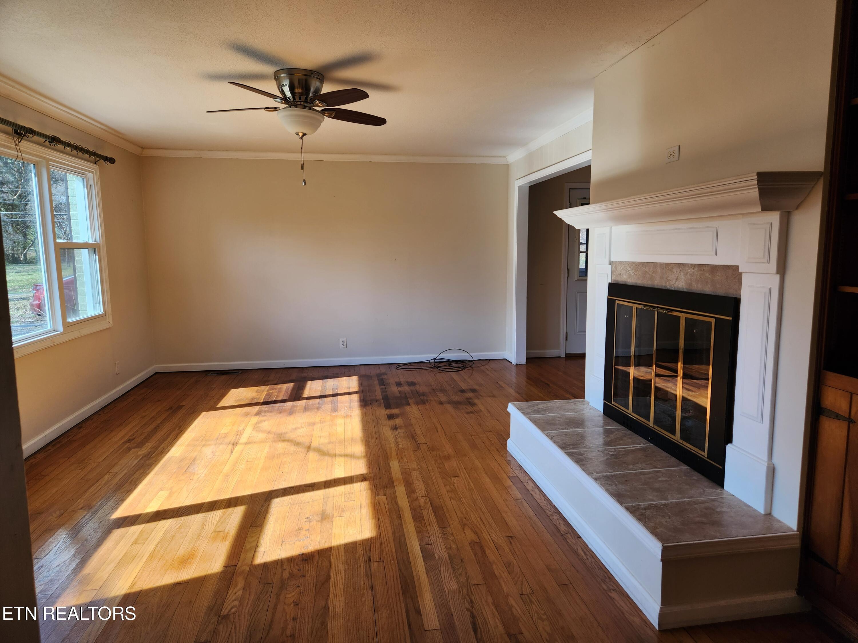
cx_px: 429
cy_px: 322
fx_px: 570
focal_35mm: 23
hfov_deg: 73.9
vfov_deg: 58.9
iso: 32
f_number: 1.8
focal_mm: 5.4
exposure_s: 1/180
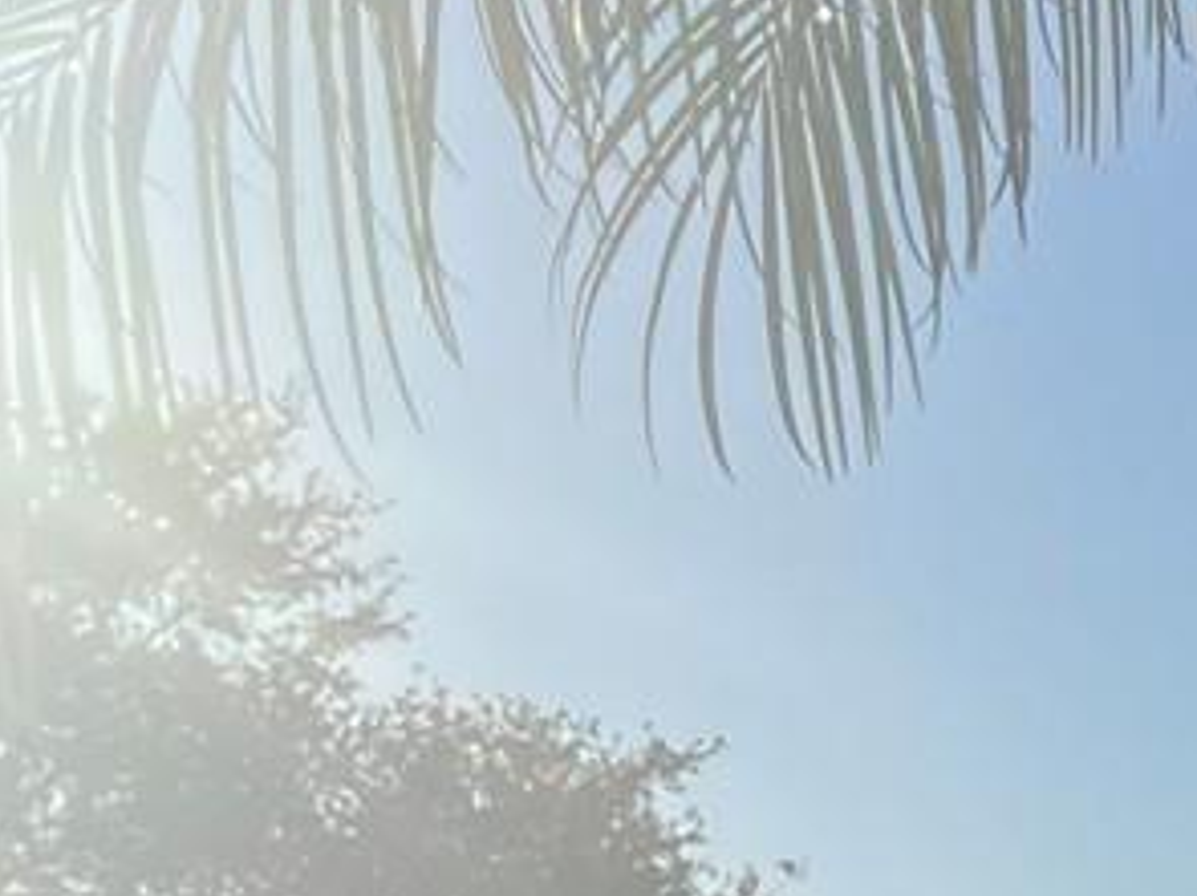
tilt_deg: -6.8
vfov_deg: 9.6
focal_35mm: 141
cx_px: 2710
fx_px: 4874
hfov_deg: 11.8
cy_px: 1991
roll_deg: +0.1
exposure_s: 1/2899
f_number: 1.6
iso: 50
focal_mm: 5.1
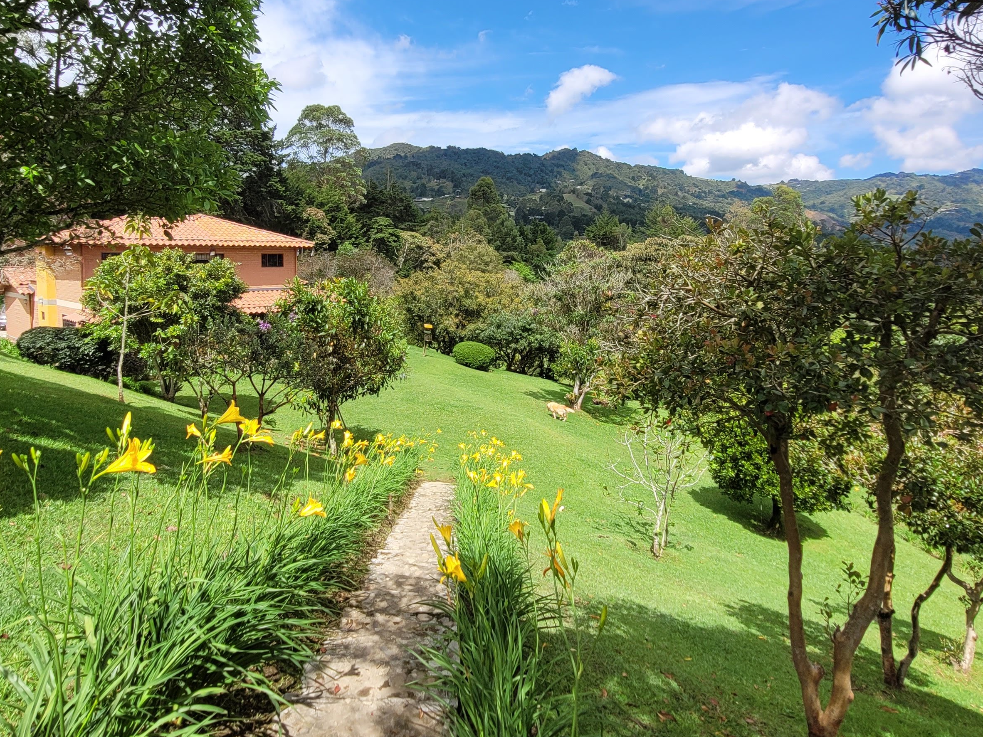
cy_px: 299
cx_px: 469
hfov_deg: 76.3
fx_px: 625
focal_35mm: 22
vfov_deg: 60.6
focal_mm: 1.74
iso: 40
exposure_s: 1/1084
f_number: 2.2
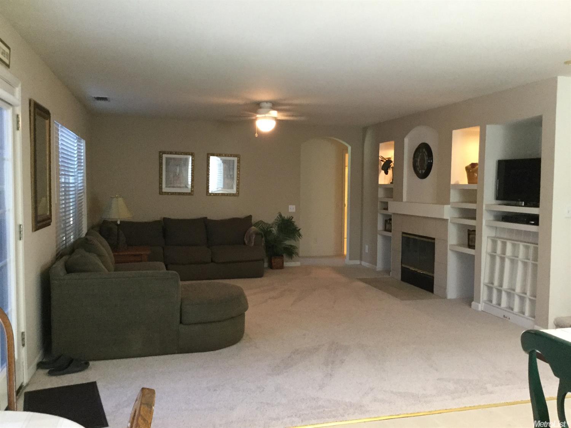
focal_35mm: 31
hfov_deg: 58.4
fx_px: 511
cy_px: 214
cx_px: 286
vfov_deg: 45.4
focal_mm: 3.3
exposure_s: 1/24
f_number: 2.4
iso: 200
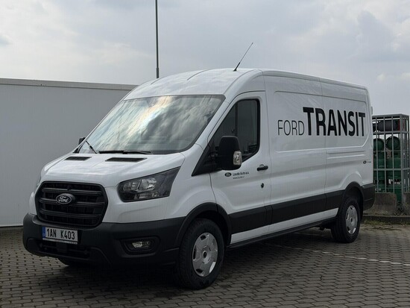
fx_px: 569
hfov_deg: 39.6
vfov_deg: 30.3
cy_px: 154
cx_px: 205
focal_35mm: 48
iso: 80
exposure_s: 1/11364
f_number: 1.78
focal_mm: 6.76
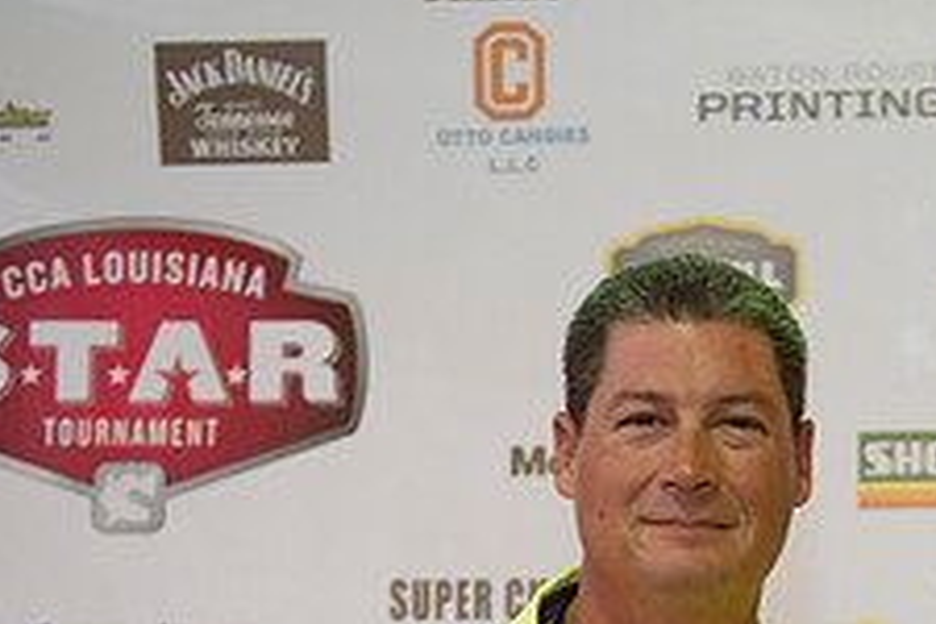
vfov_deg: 12.9
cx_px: 865
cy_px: 770
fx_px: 2678
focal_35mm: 103
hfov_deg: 19.4
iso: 1000
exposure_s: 1/80
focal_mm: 40
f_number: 2.8
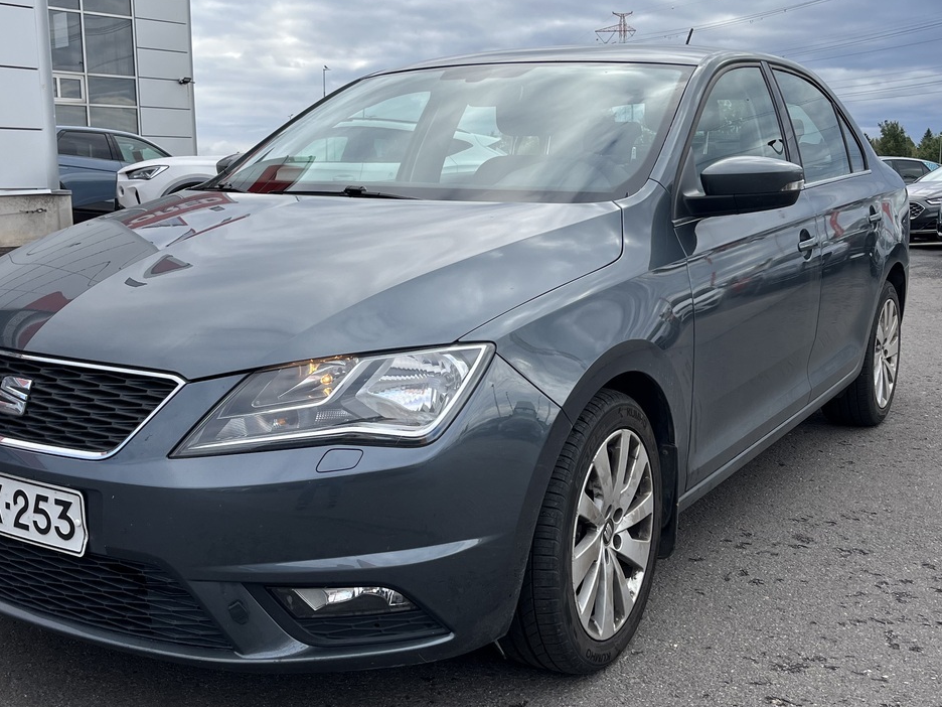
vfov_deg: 36.0
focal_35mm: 40
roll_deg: +2.3
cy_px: 337
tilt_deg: -7.3
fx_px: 1089
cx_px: 450
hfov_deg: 46.8
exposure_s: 1/1441
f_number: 1.6
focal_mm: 5.1
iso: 50
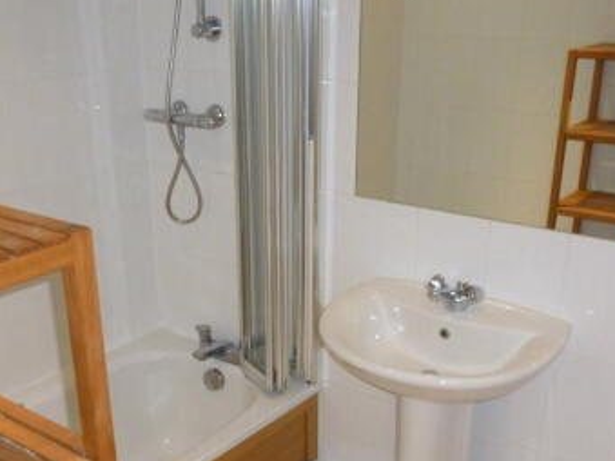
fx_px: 764
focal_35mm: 43
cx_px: 266
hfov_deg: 43.8
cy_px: 353
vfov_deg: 32.8
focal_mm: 4.5
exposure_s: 1/60
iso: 200
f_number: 3.1
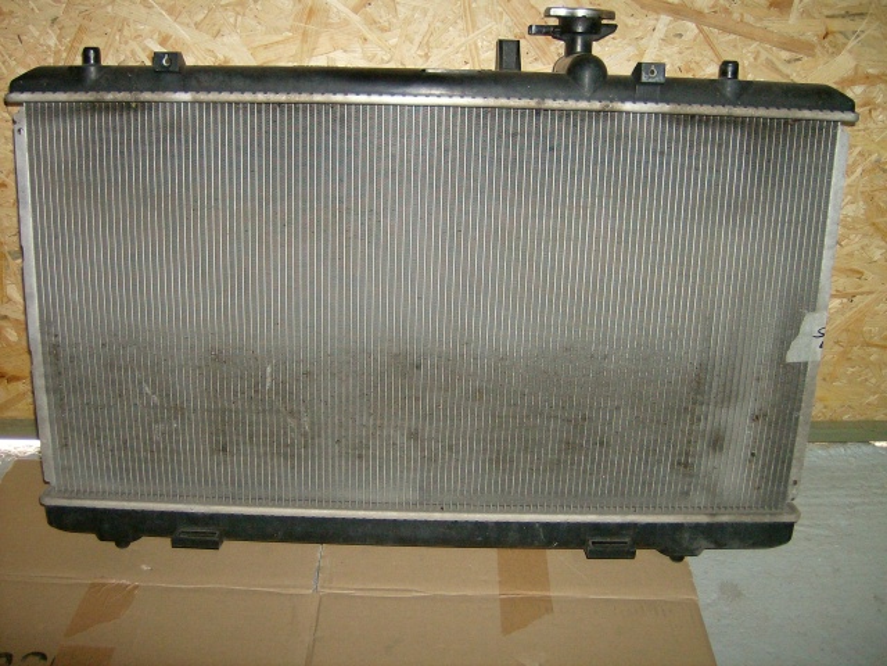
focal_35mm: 36
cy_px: 333
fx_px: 922
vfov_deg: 39.7
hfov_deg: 51.4
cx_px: 444
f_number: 2.8
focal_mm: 6
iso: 200
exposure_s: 1/60
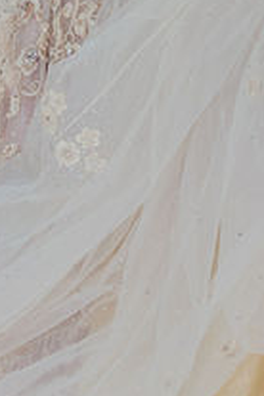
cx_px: 541
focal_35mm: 324
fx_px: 3564
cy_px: -195
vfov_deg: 6.3
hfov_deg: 4.2
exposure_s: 1/200
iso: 800
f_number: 7.1
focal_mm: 70
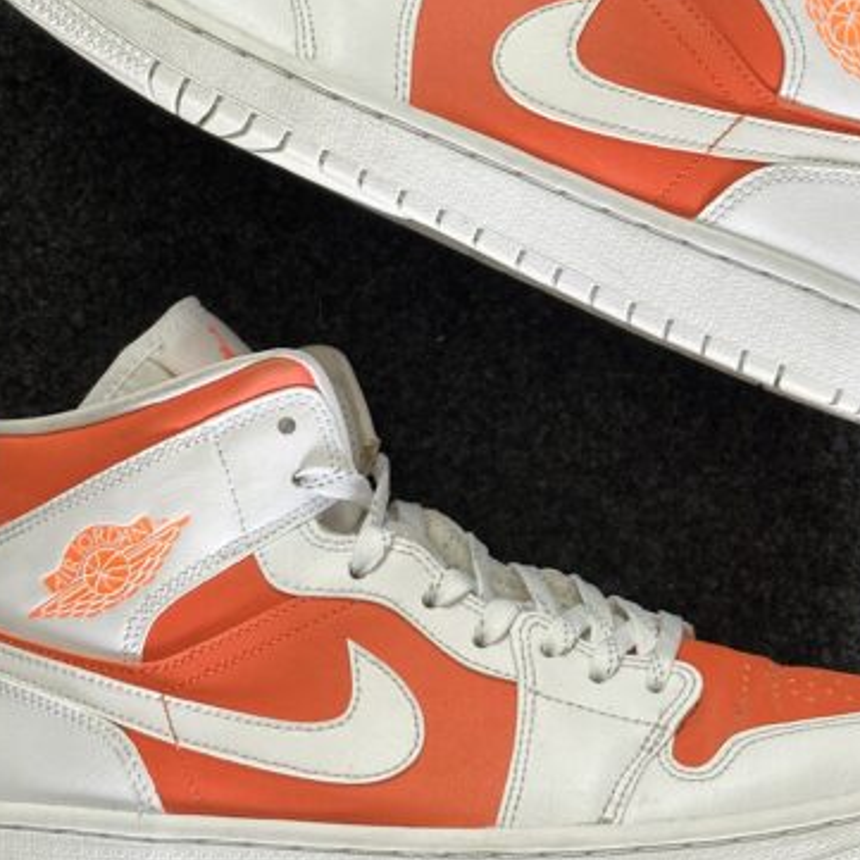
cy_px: 373
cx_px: 496
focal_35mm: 94
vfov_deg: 18.5
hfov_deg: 18.5
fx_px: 2642
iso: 100
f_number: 1.78
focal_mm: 6.86
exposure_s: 1/50
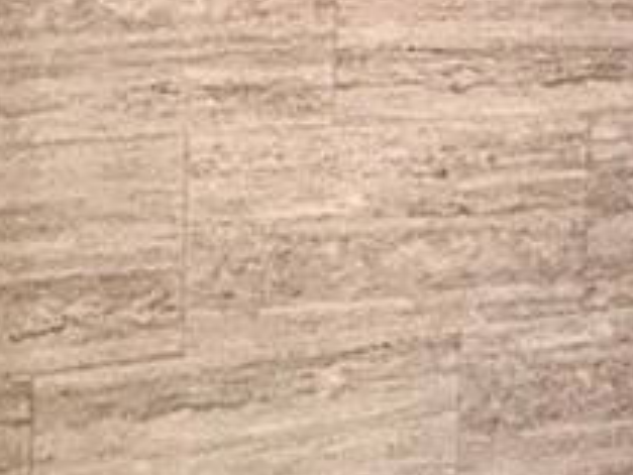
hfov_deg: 18.0
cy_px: -48
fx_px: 1958
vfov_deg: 13.6
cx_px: 612
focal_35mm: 107
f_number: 2.2
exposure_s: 1/60
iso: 320
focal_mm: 2.22
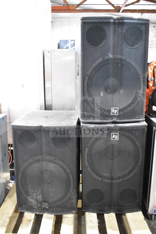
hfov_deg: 36.9
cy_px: 117
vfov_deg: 53.1
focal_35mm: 36
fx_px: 234
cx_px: 78
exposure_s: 1/80
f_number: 4.5
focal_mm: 24
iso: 6400
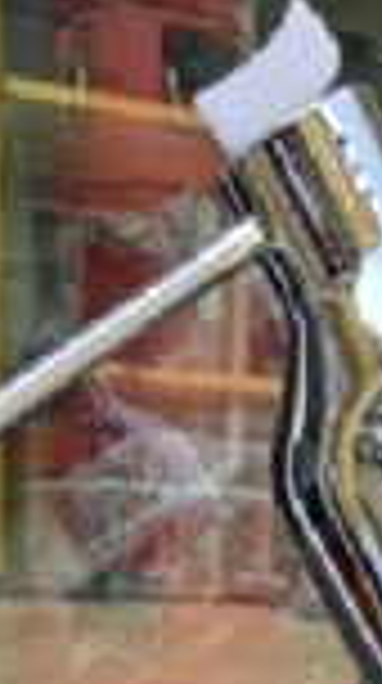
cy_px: 824
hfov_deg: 17.8
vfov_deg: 27.9
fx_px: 1194
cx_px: 369
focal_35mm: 66
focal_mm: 6.3
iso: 12
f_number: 1.7
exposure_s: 1/143
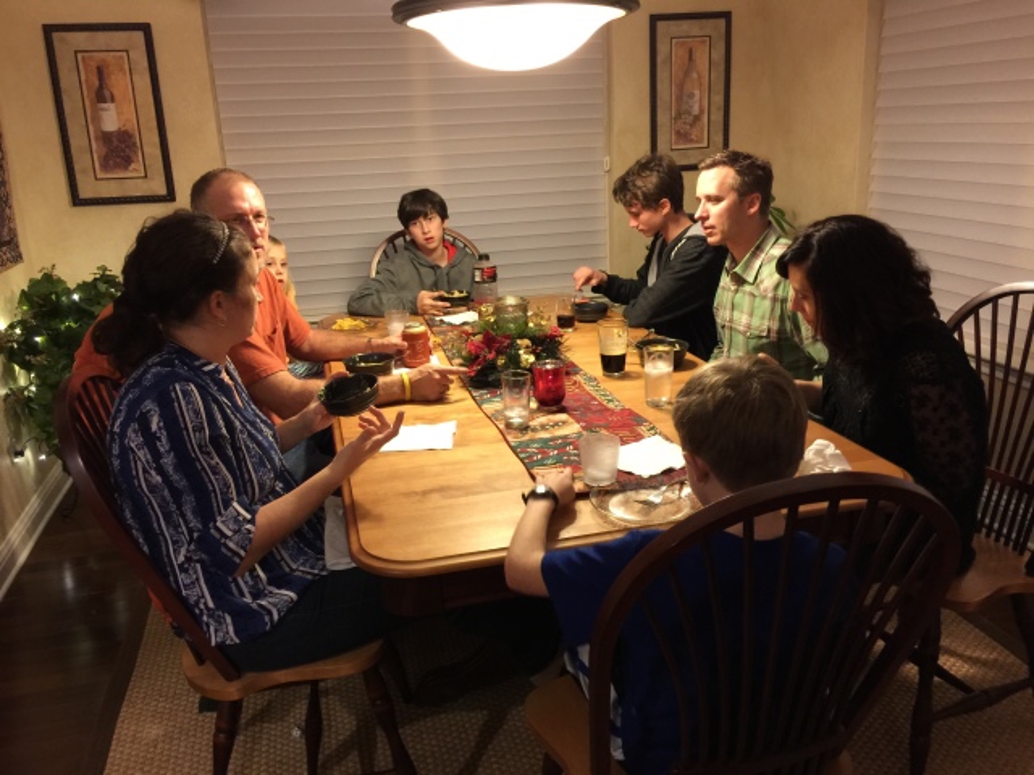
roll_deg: +3.4
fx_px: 866
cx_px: 517
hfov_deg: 61.7
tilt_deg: -16.3
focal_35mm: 29
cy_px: 388
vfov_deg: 48.2
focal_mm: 4.15
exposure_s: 1/4
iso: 64
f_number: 2.2
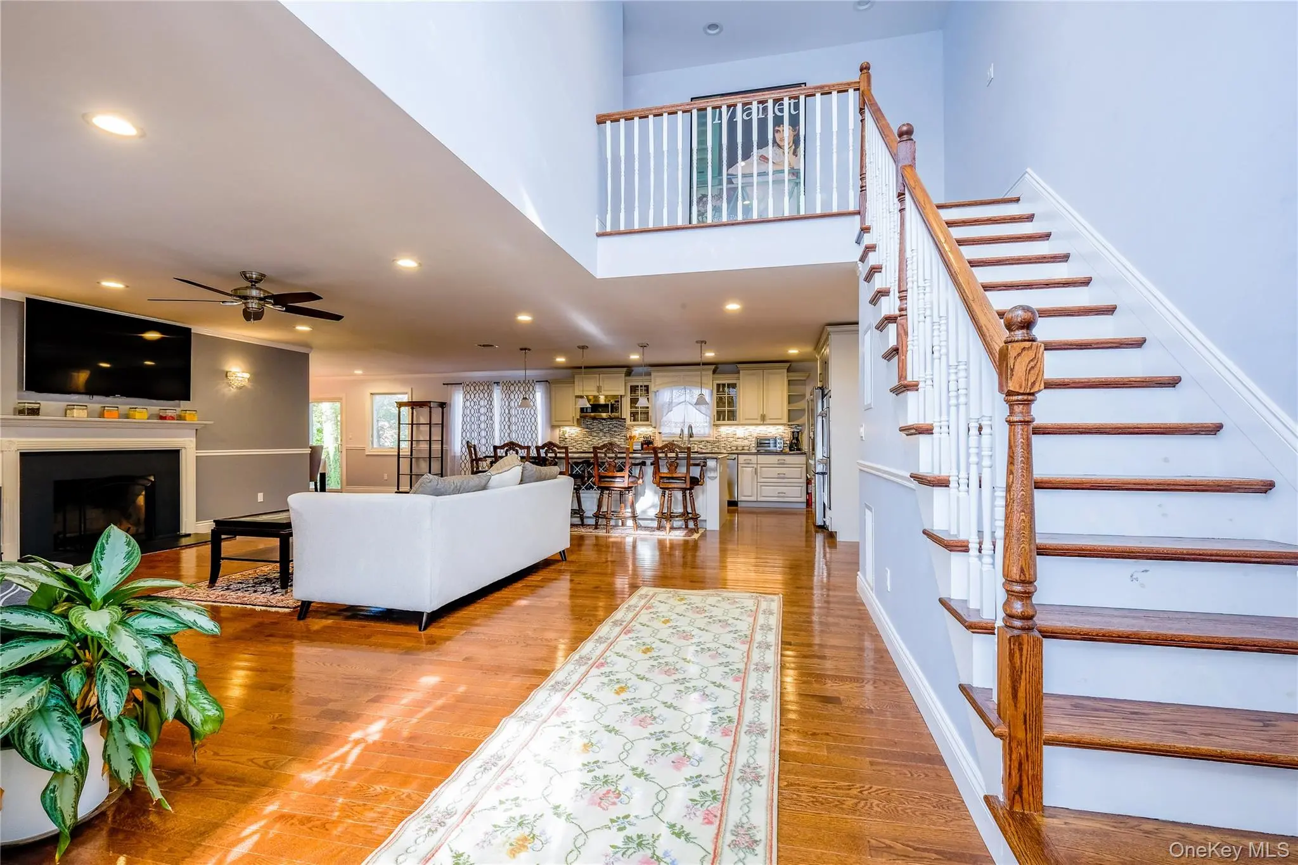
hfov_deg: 100.4
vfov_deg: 77.3
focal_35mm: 15
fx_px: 541
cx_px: 649
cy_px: 432
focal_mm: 10
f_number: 10
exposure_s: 1/13
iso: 400
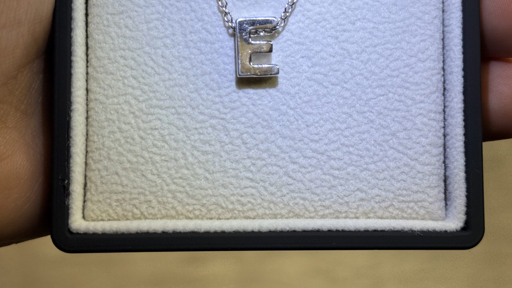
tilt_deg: -47.0
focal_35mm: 75
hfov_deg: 28.2
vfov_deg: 16.0
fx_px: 1018
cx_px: 252
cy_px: 50
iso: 50
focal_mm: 6.76
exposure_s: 1/121
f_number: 1.78
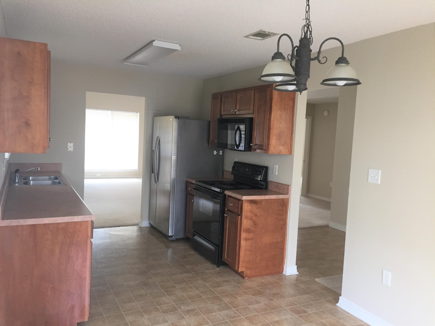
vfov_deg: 48.2
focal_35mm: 29
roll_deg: -3.9
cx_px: 218
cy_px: 163
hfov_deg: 61.7
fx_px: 364
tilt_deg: -4.1
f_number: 2.2
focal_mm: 4.15
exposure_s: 1/30
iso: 50
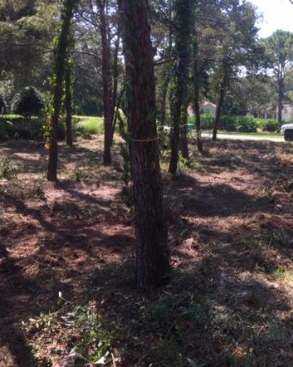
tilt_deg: -6.0
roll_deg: -3.1
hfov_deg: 34.9
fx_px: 445
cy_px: 179
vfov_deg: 44.8
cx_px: 248
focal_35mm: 41
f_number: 2.2
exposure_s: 1/408
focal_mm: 4.15
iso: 32
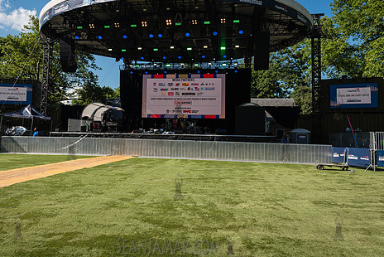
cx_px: 178
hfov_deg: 61.8
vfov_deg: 43.5
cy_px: 106
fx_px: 320
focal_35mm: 30
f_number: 4
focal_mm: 24
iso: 160
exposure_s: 1/1250
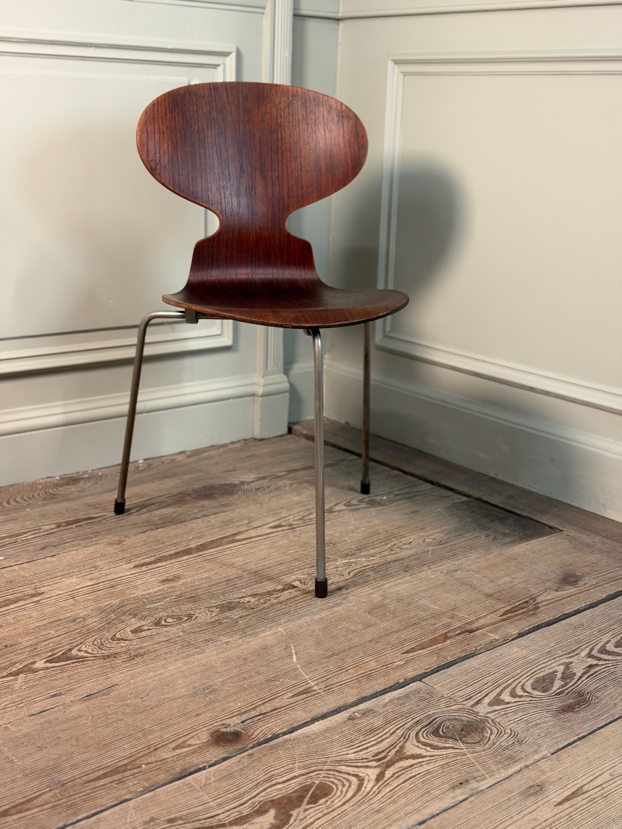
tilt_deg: -15.5
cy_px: 414
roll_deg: -1.5
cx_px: 311
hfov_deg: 30.3
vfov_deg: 39.7
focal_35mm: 48
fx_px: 1150
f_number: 1.78
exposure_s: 1/50
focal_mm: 6.76
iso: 160
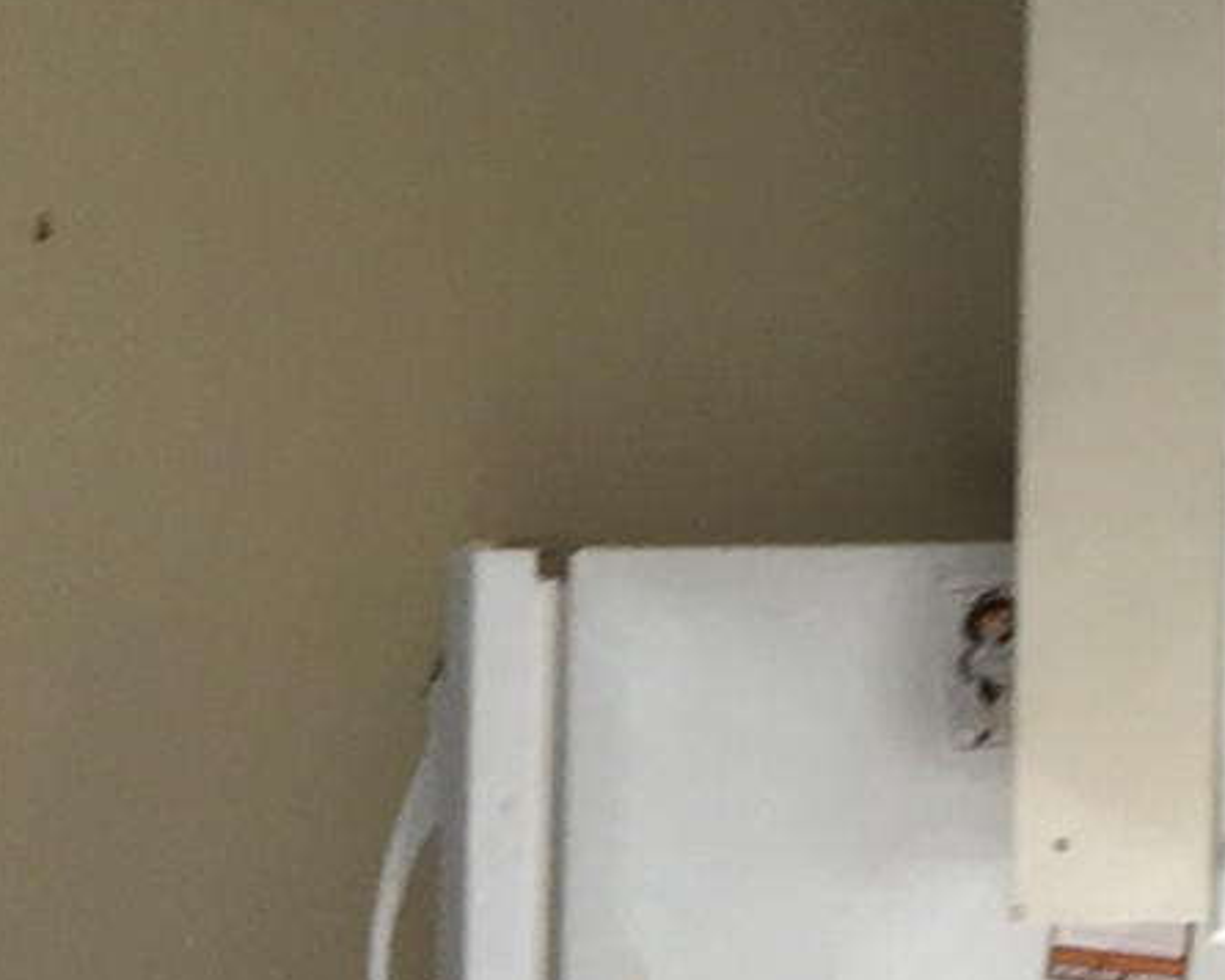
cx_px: -776
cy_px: 1627
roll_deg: +0.1
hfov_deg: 9.7
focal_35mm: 191
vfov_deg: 7.9
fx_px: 6925
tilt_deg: -5.8
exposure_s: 1/30
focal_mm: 4.15
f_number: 2.2
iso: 40
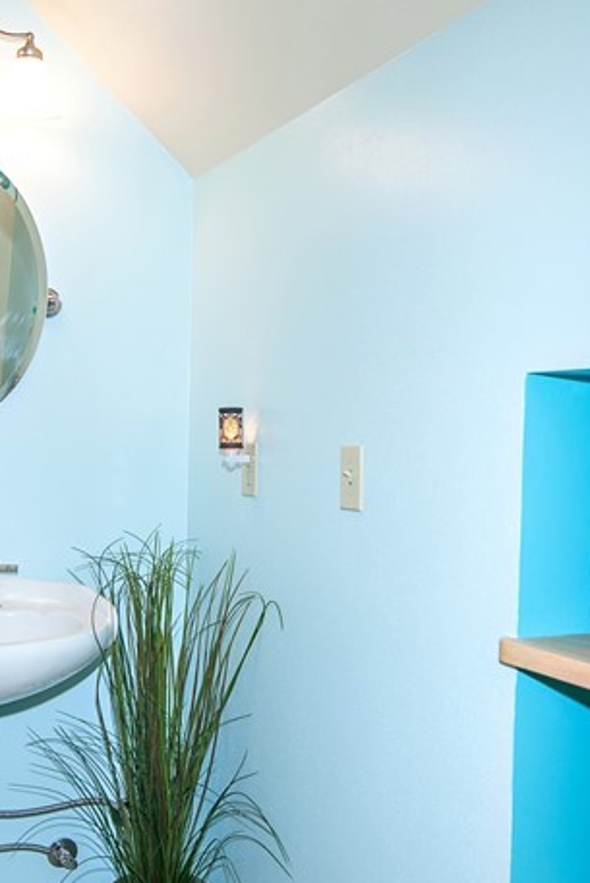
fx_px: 933
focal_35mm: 38
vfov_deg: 50.7
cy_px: 462
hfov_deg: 34.8
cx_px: 202
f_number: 5
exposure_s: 1/50
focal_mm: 16
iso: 200
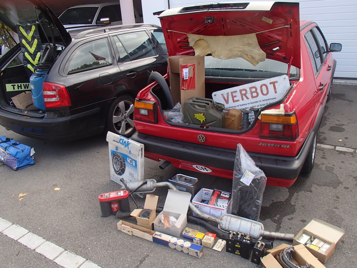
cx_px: 178
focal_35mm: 28
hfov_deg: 63.4
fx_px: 289
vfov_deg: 49.7
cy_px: 134
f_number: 3.9
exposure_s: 1/125
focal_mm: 5
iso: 100
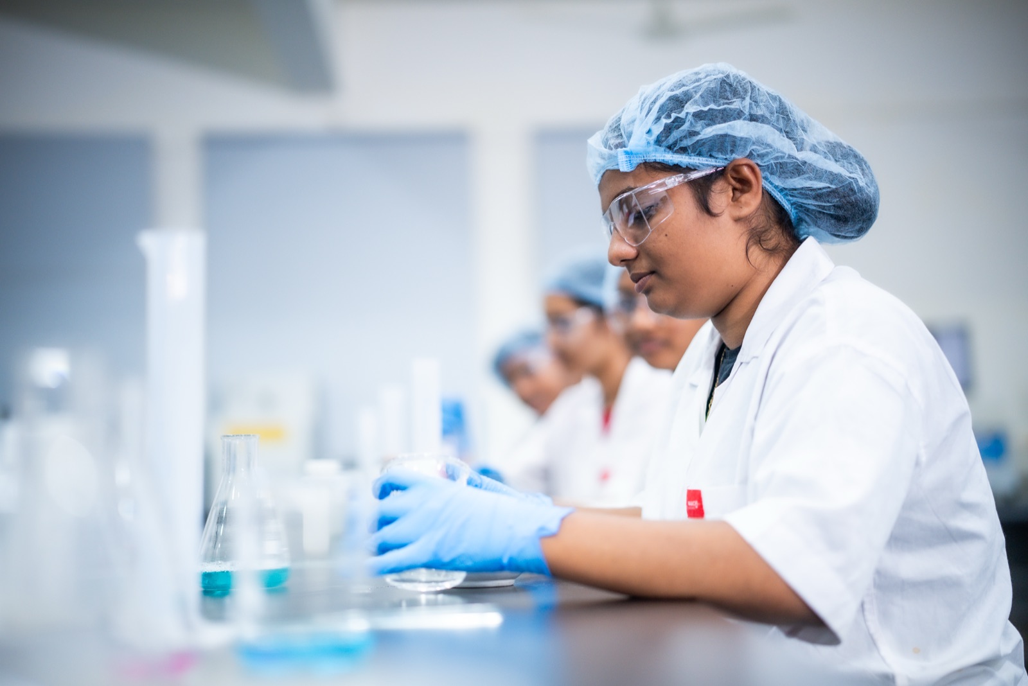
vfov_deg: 27.0
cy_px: 343
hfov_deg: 39.6
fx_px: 1428
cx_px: 514
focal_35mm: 50
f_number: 1.4
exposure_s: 1/250
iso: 640
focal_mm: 50
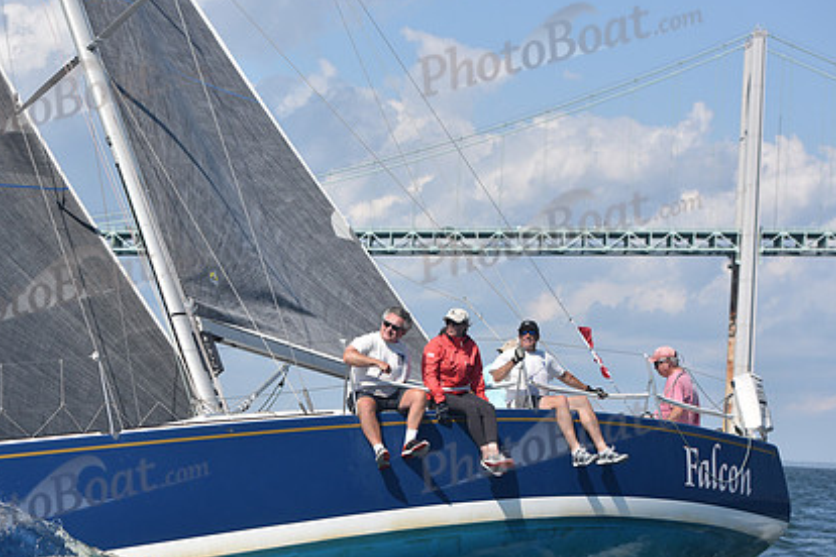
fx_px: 2438
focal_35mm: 105
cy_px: 364
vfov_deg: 13.0
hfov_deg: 19.4
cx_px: 315
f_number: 5.6
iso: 250
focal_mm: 75
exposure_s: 1/1000
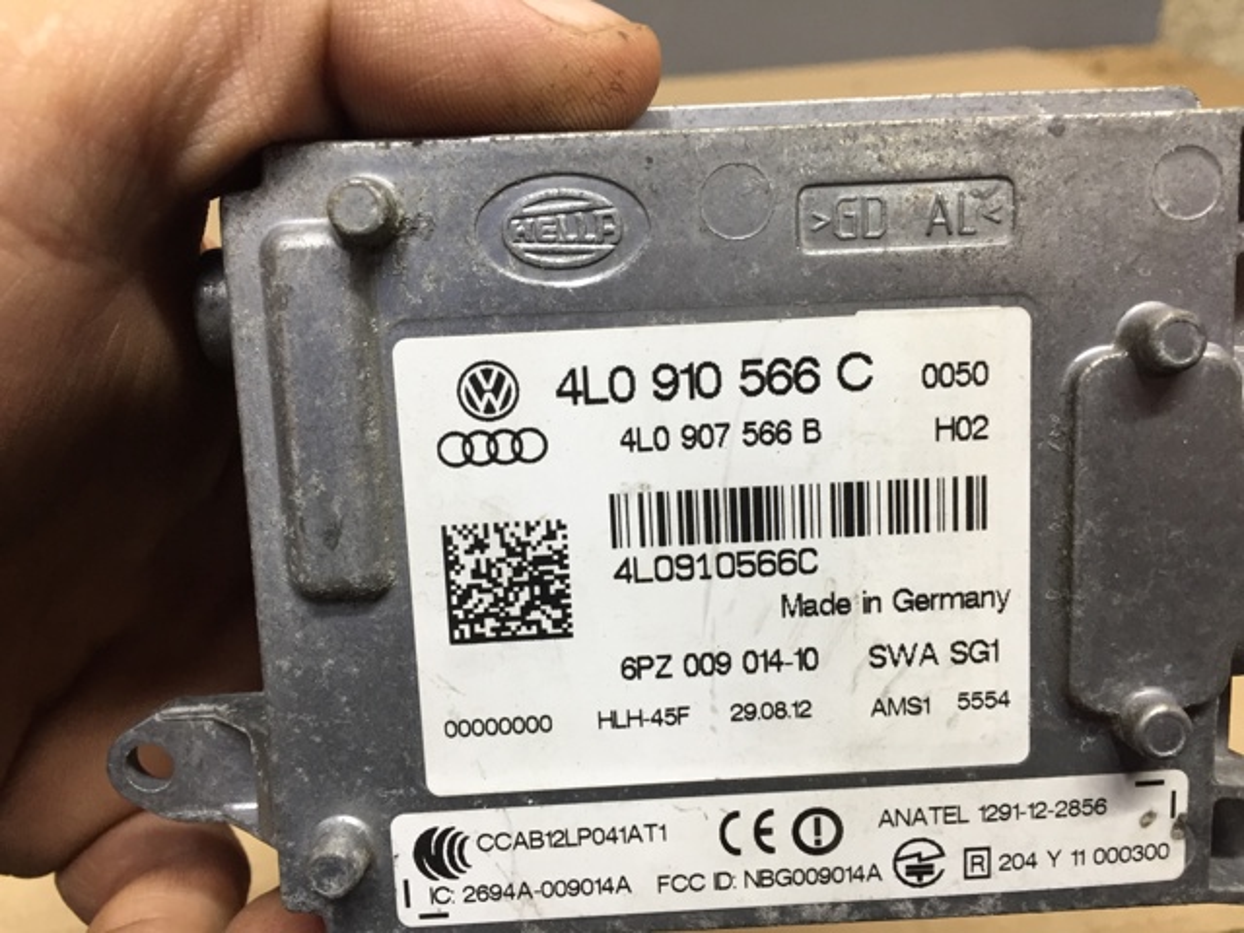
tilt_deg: -33.6
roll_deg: +2.2
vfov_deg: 48.2
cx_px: 622
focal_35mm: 29
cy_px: 466
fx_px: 1042
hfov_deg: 61.7
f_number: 2.2
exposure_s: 1/33
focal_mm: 4.15
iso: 64
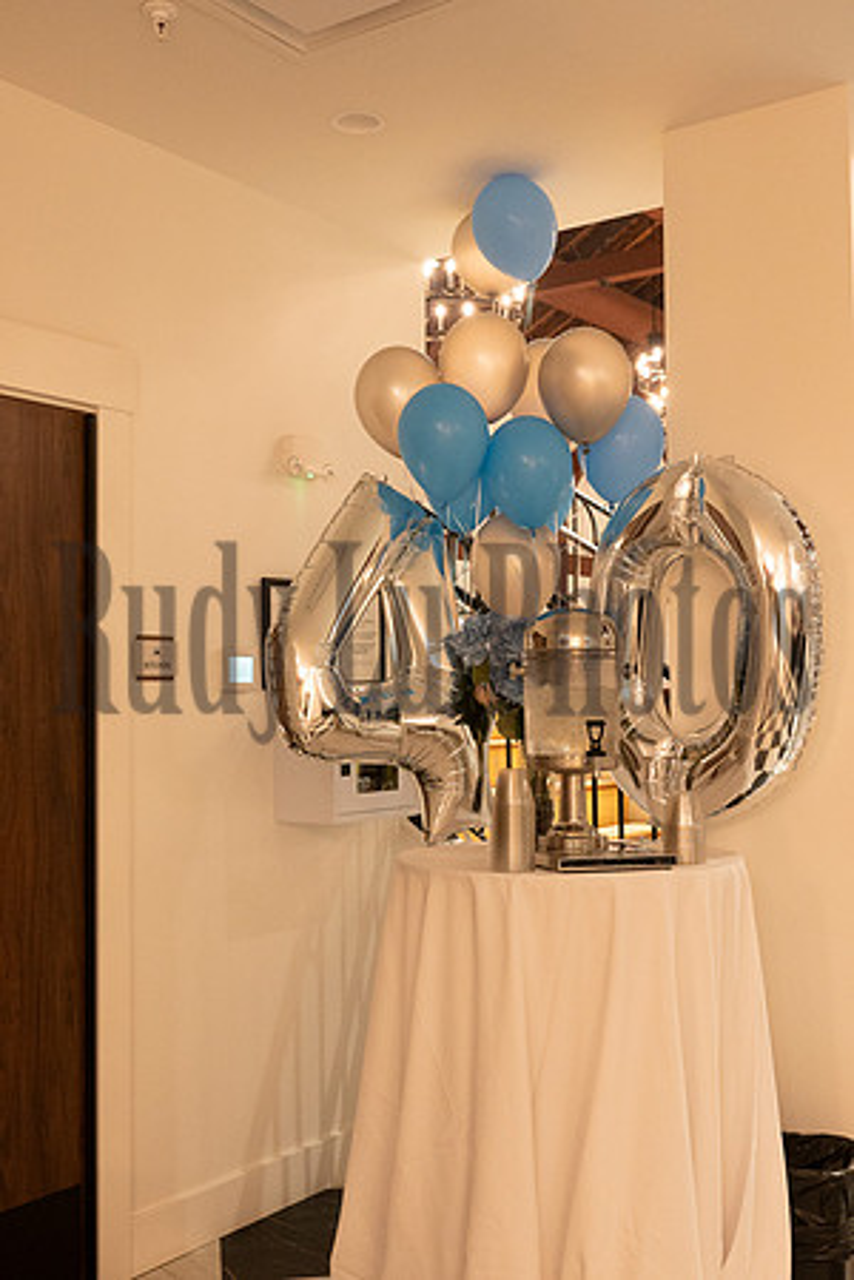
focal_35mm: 38
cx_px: 427
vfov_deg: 50.7
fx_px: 1352
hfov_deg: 35.1
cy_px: 640
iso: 2200
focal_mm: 25.5
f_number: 4
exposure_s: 1/60
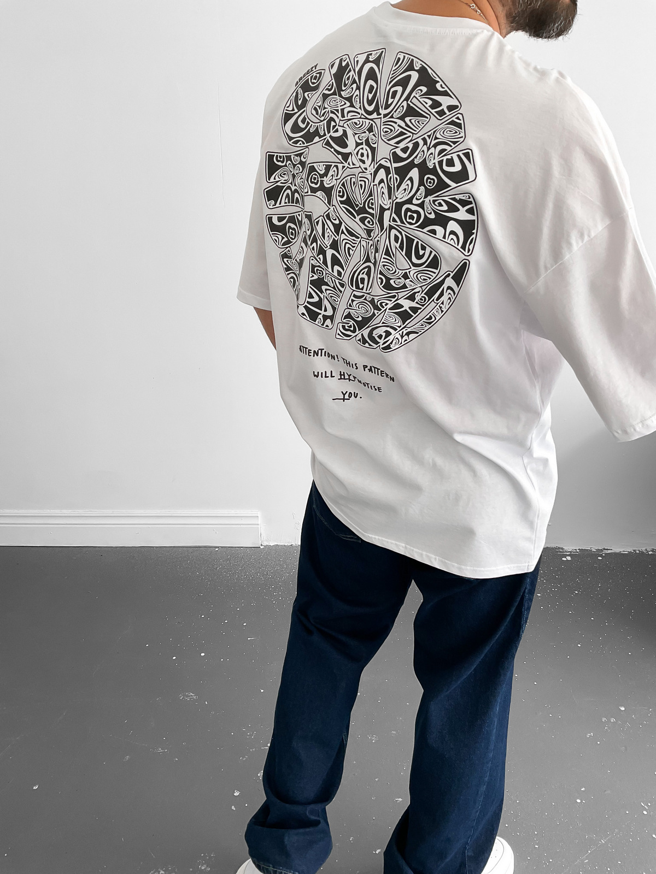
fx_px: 733
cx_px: 328
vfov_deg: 61.7
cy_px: 437
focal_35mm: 29
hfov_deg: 48.2
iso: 40
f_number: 1.8
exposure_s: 1/120
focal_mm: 3
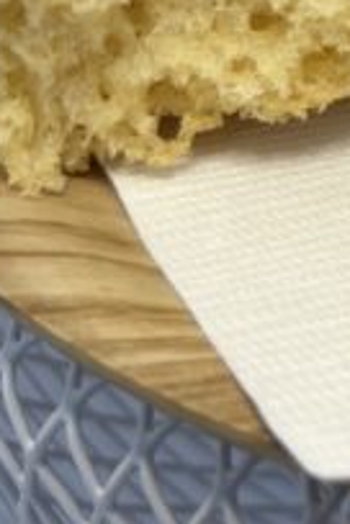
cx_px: 793
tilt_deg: -33.9
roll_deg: -0.3
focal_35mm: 136
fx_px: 1983
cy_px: -254
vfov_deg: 14.1
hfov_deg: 9.2
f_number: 1.6
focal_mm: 5.96
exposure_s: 1/121
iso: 50
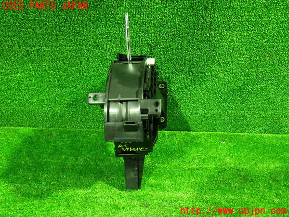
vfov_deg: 46.8
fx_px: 250
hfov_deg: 60.0
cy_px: 108
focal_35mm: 30
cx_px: 144
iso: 800
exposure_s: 1/15
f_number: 2.3
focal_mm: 5.4
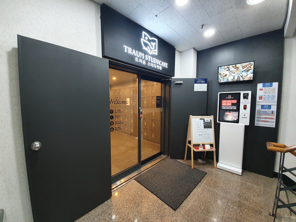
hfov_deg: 106.2
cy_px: 111
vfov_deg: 89.9
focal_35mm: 13
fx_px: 111
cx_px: 148
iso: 320
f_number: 2.2
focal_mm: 1.8
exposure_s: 1/40
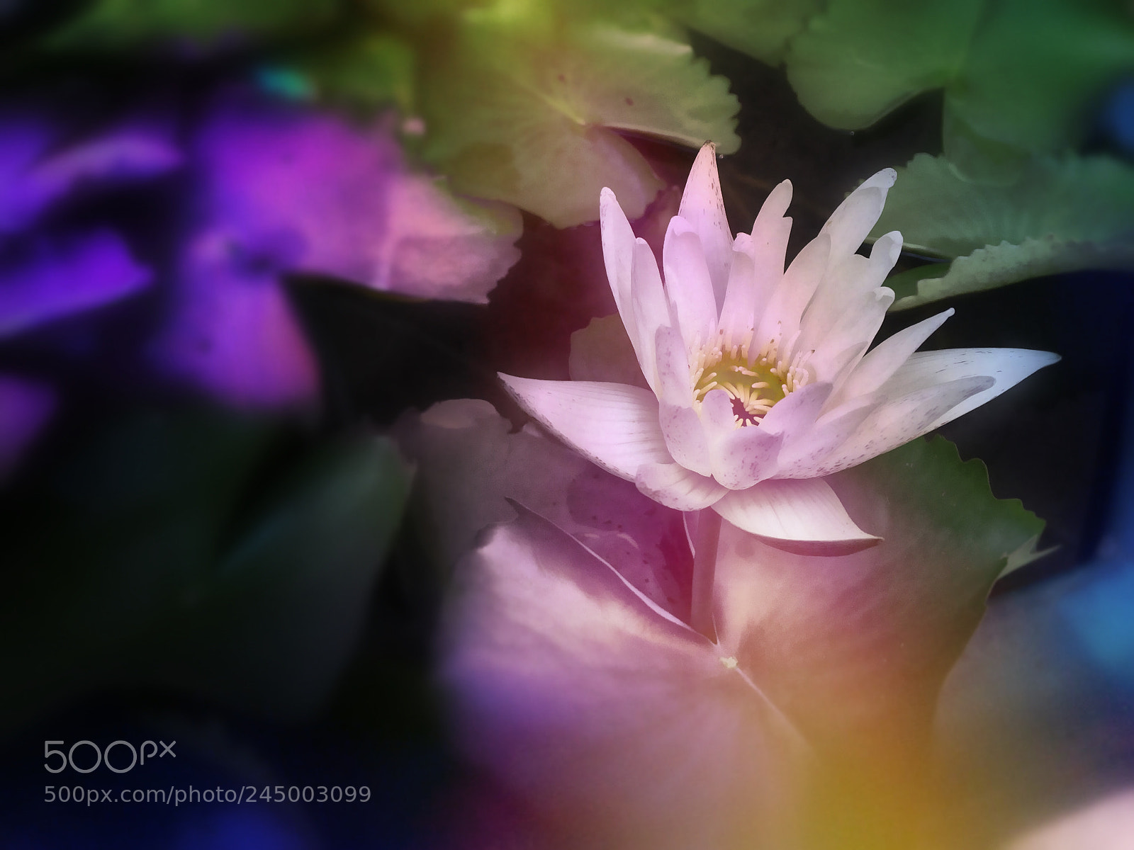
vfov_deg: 48.2
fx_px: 950
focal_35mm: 29
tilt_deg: -51.7
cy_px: 425
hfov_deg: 61.7
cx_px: 567
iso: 25
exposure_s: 1/999
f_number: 2.2
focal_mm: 4.15
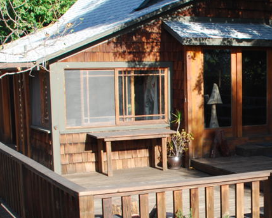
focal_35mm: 79
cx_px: 227
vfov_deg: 19.3
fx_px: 636
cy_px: 156
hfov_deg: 23.7
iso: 100
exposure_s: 1/125
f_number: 6.3
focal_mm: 20
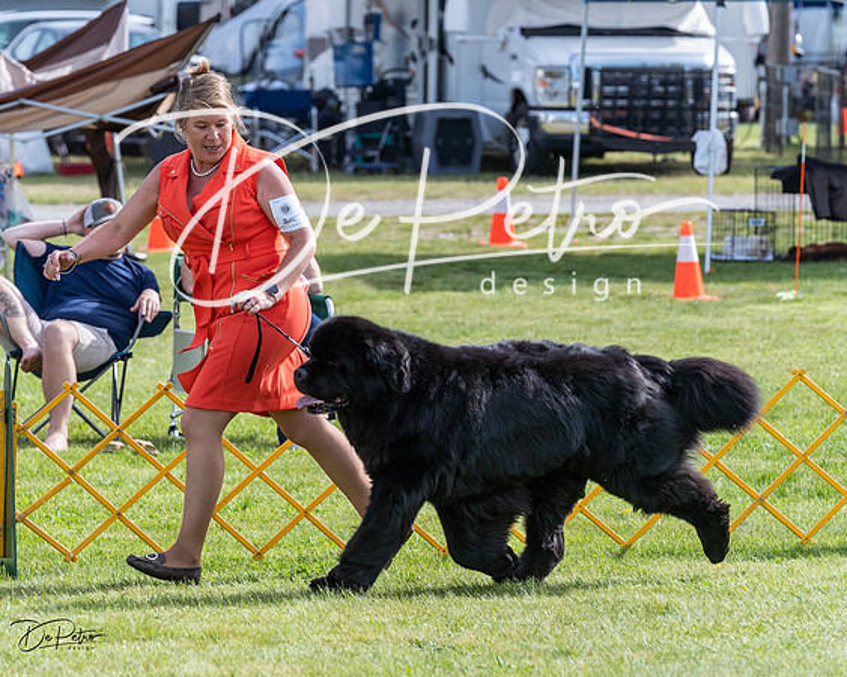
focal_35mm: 216
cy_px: 295
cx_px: 358
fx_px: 5417
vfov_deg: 7.2
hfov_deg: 8.9
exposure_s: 1/1250
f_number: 5.6
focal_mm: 170
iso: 400
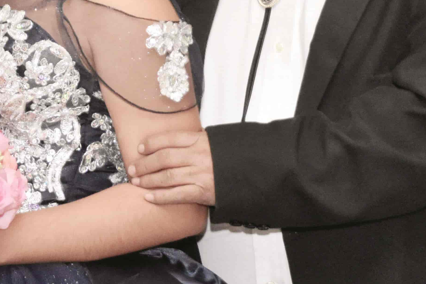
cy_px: -12
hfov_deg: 6.7
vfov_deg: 4.5
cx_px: -22
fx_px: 3609
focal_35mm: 305
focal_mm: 62
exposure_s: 1/60
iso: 1600
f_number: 5.6
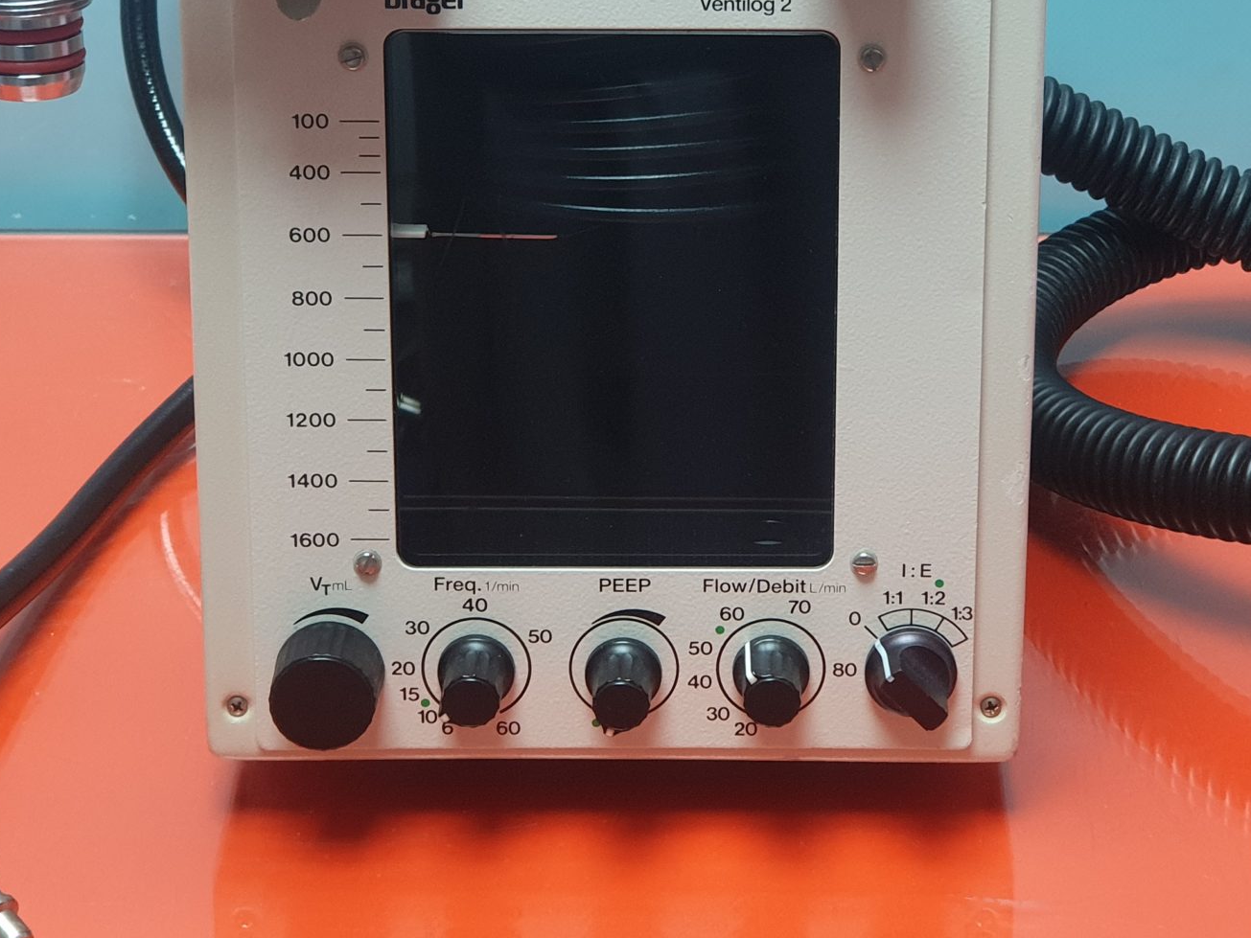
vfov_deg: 14.5
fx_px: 3687
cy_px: 286
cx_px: 783
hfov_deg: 19.2
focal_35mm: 102
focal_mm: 6
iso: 125
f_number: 2.4
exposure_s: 1/33
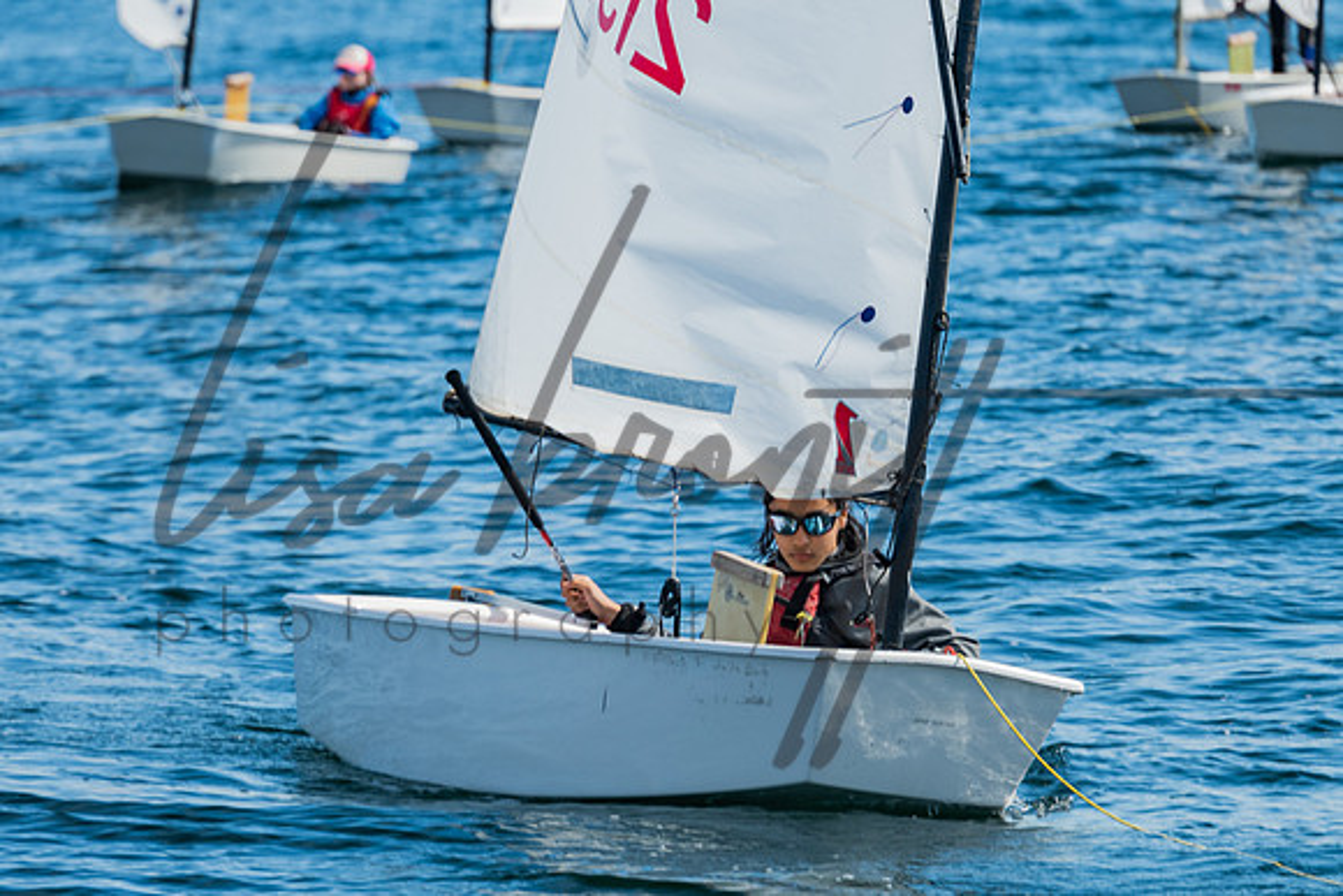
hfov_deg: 5.2
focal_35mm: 396
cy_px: 392
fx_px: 14760
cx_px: 830
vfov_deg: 3.5
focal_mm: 200
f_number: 6.3
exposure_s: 1/200
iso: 100
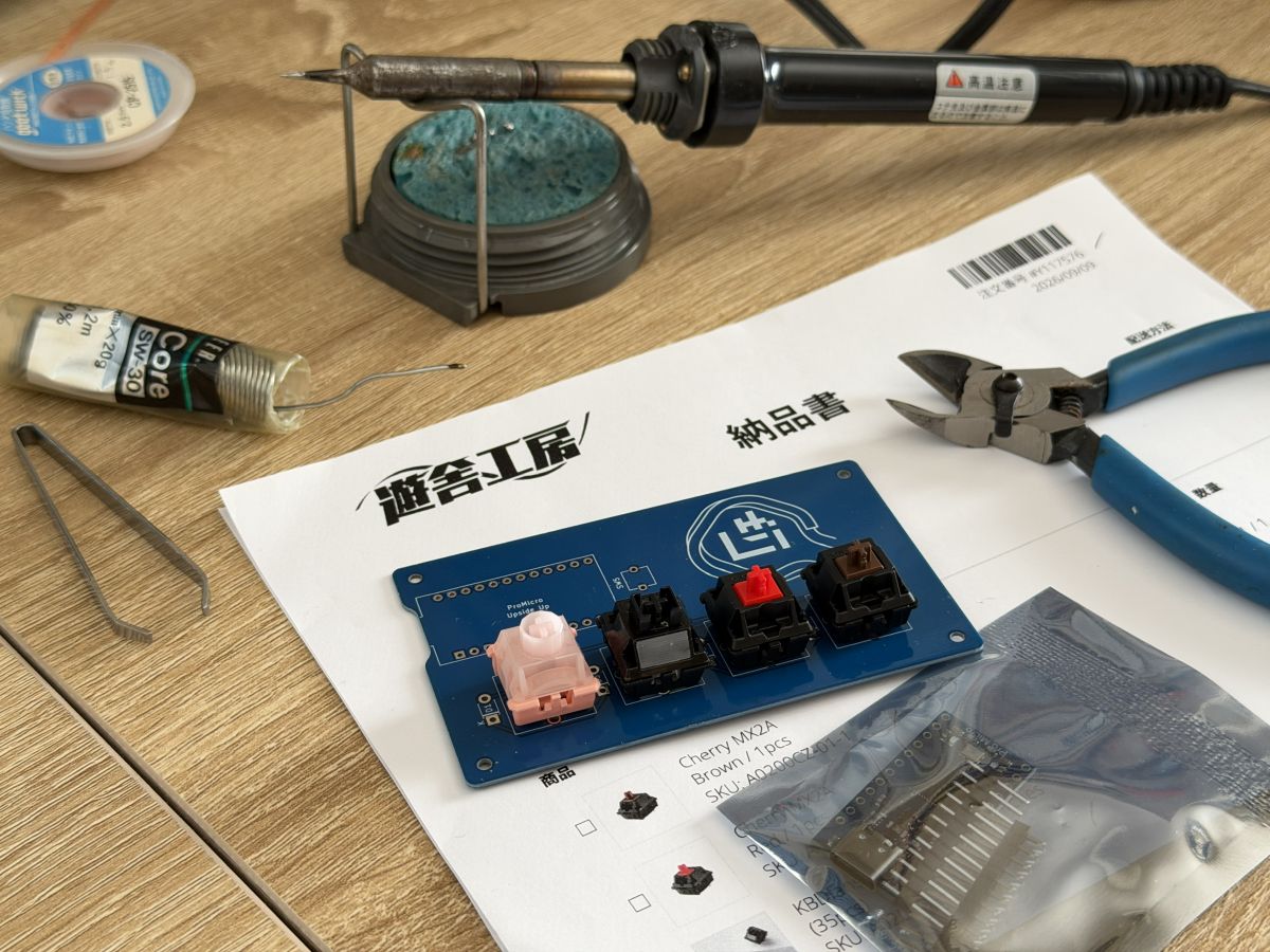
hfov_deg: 39.7
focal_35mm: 48
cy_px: 476
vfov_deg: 30.3
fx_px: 1761
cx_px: 635
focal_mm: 6.76
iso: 160
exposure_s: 1/60
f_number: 1.78
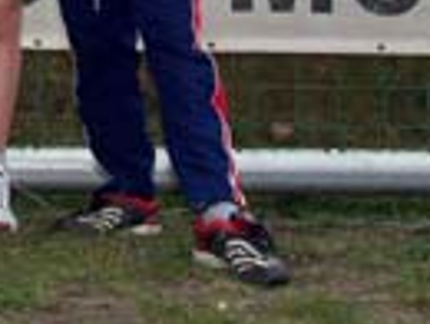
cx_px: -179
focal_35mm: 156
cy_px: -122
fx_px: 1941
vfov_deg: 9.3
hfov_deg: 12.1
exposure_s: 1/125
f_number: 13
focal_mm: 31
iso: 400
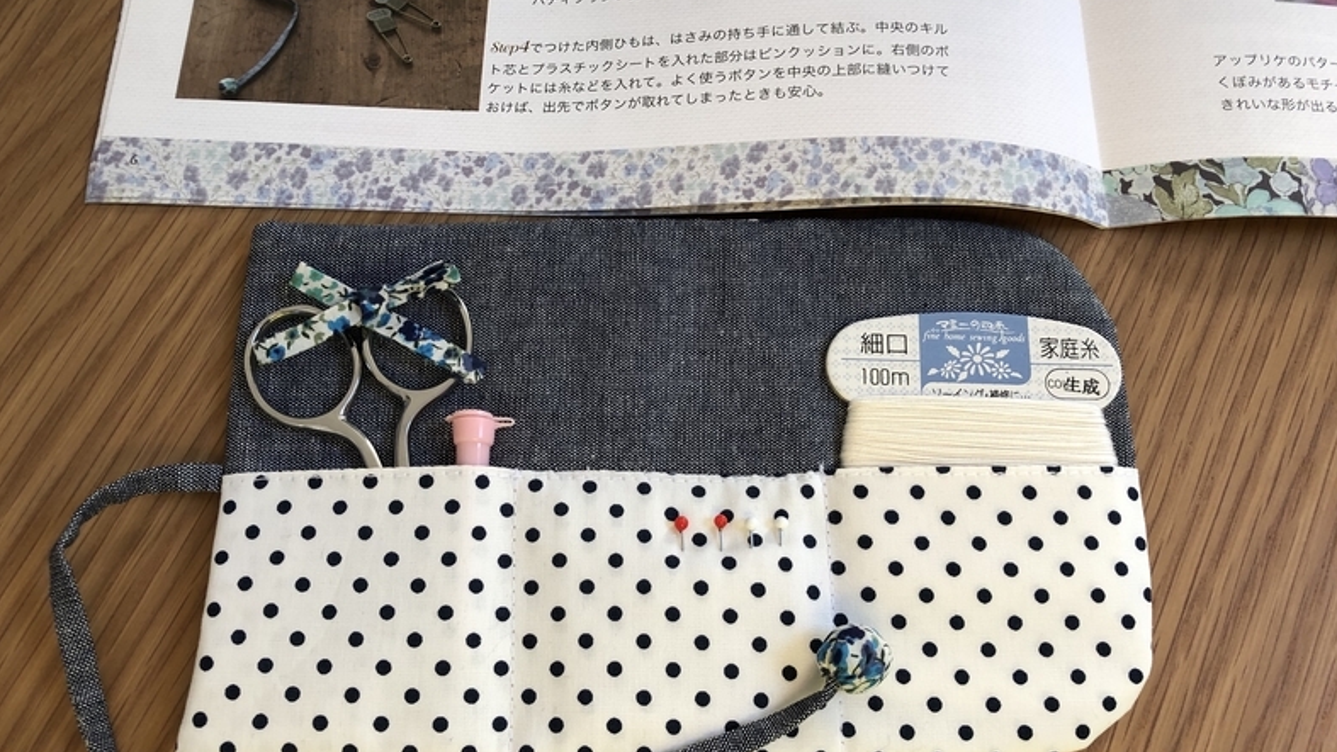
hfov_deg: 62.6
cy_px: 406
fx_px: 1099
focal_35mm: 31
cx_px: 663
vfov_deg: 37.8
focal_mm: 4
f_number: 1.8
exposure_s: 1/32
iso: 40
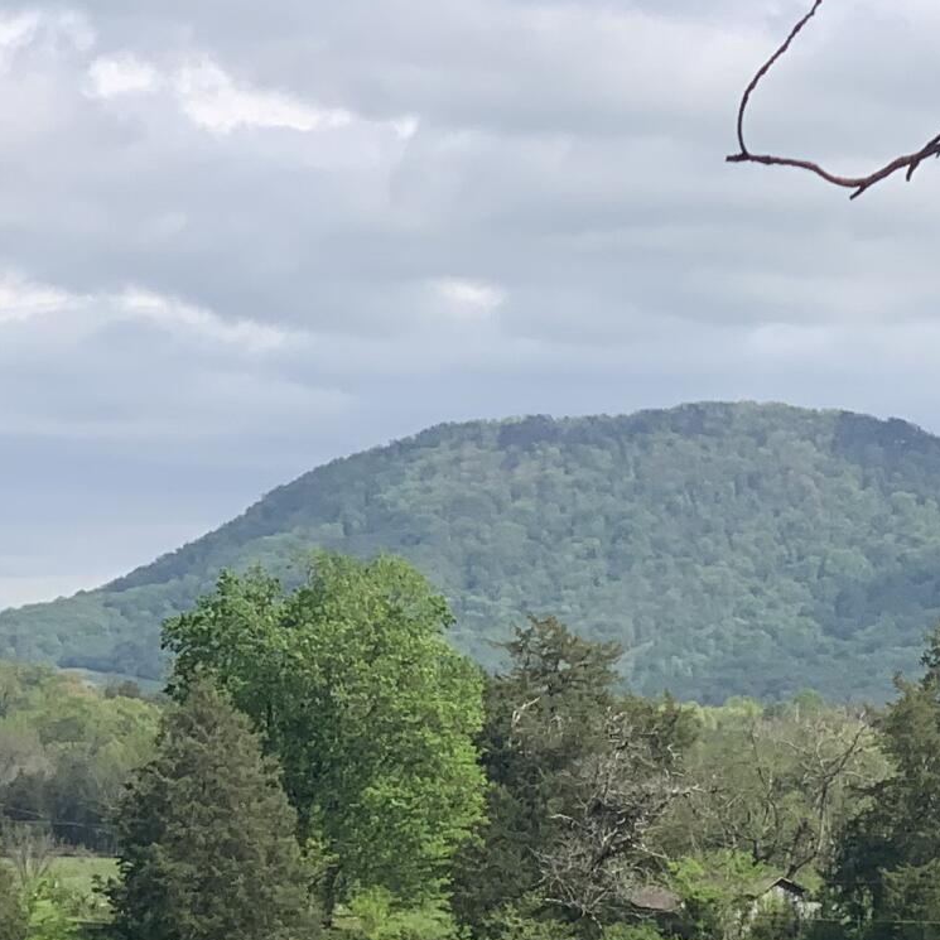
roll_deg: +0.0
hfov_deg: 9.3
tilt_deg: -6.6
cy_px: 1329
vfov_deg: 9.2
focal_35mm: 185
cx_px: 1202
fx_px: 5684
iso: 16
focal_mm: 6
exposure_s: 1/959
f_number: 2.4
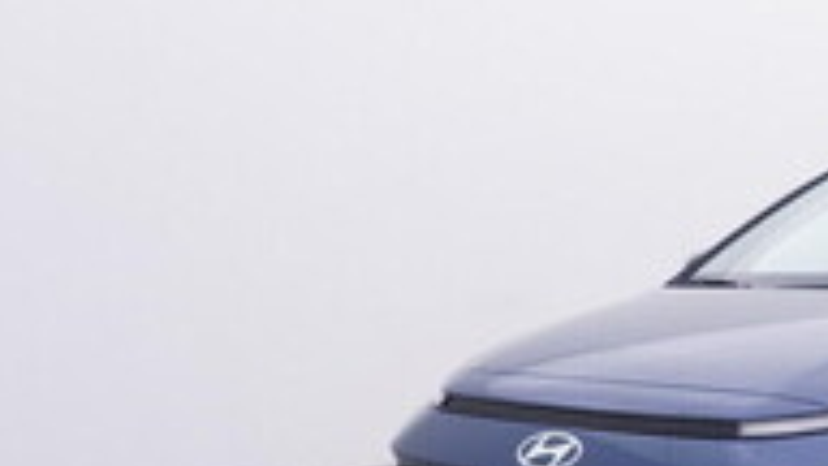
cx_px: 1033
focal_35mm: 68
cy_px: 390
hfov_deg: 27.0
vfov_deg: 17.7
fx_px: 1482
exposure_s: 1/80
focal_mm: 15
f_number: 5
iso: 200
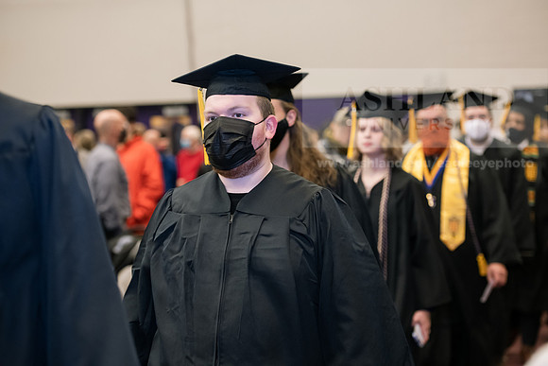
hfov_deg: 20.8
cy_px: 183
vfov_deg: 14.0
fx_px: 1492
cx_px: 274
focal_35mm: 98
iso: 1600
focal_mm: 98
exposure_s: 1/200
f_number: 3.5
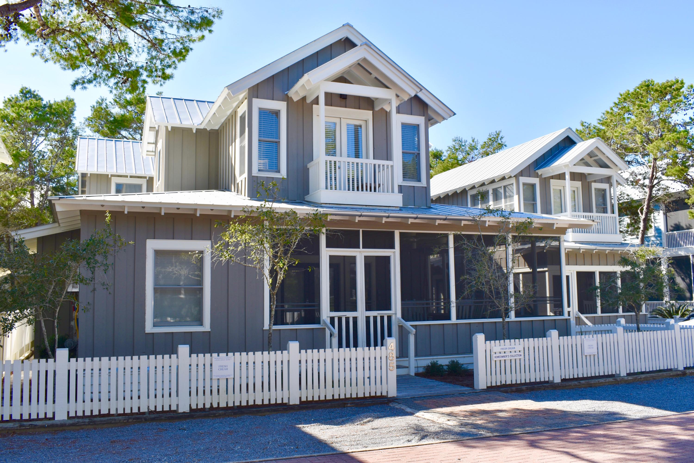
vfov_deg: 40.0
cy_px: 232
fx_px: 636
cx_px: 347
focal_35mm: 33
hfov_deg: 57.2
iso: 100
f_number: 8
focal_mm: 22
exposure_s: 1/200
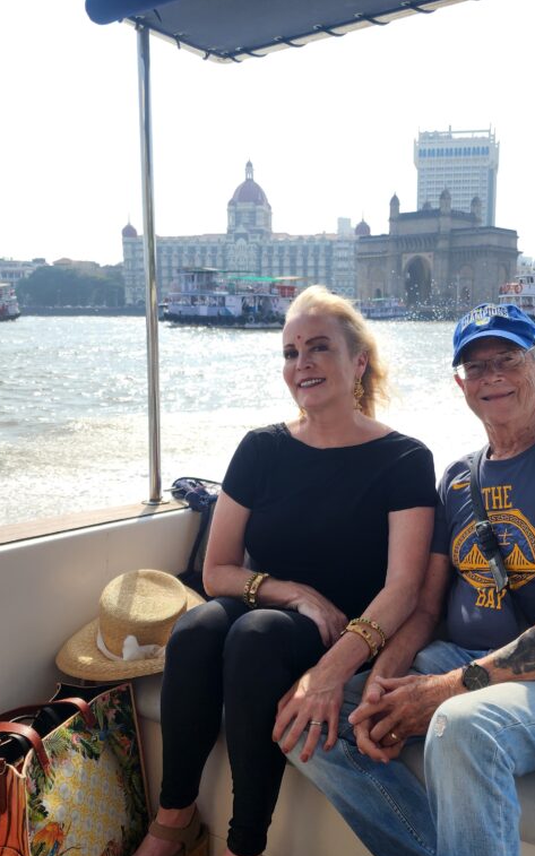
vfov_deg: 58.1
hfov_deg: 38.1
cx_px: 326
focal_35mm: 33
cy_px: 433
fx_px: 770
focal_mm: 6.4
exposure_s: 1/696
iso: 12
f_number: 1.8
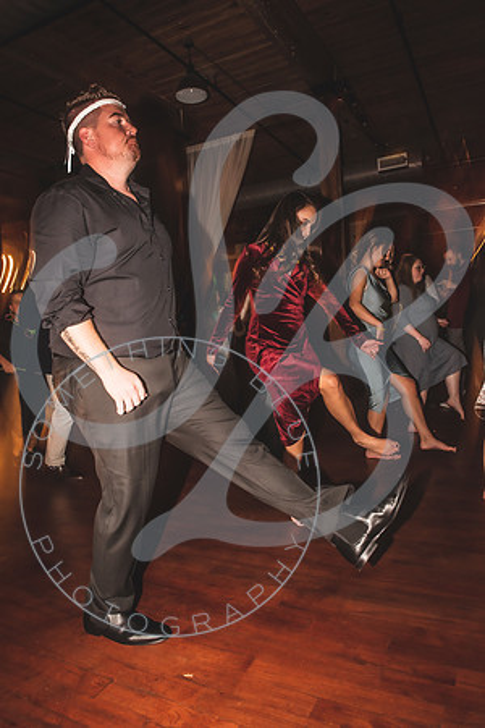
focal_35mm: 24
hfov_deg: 53.1
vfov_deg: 73.7
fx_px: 485
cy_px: 364
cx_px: 242
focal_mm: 24
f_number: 11
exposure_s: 1/13
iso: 1000
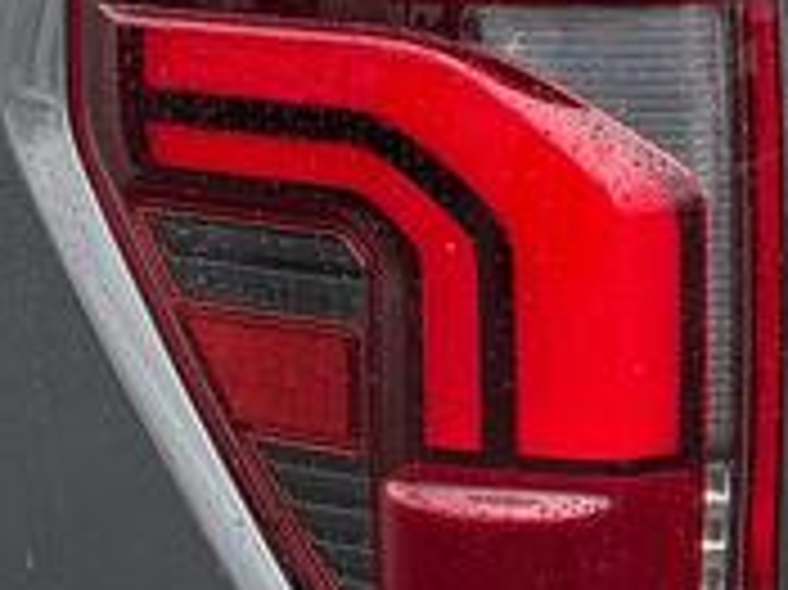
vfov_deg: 7.7
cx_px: -153
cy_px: -117
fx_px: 4322
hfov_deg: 10.3
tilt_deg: -4.0
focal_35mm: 190
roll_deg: +1.7
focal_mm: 5.96
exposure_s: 1/694
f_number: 1.6
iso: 64
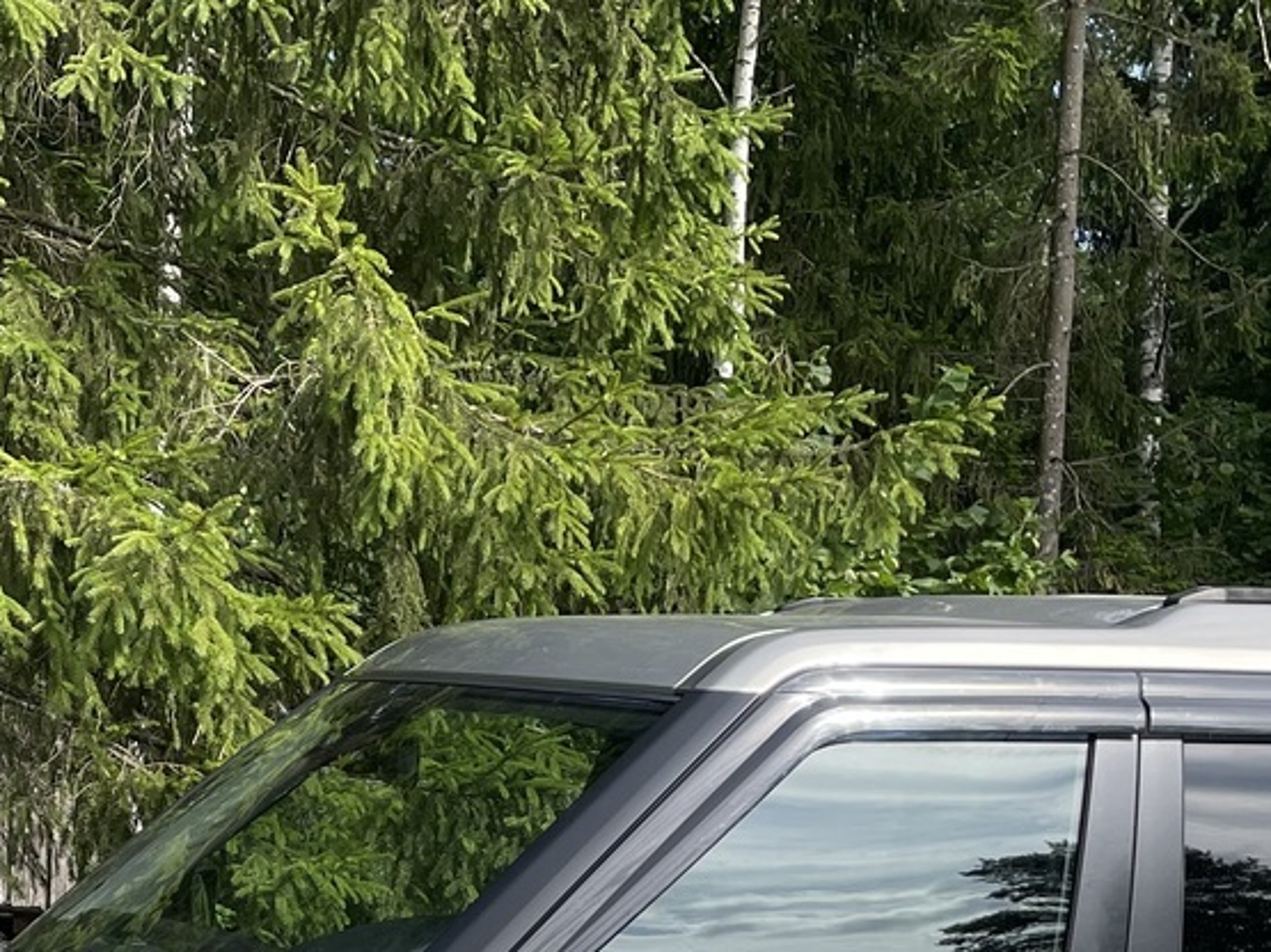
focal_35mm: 75
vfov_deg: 18.1
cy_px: 1302
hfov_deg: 25.9
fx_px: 2753
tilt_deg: -7.2
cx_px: 435
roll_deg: -2.7
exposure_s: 1/1618
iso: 32
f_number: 1.6
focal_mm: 4.2
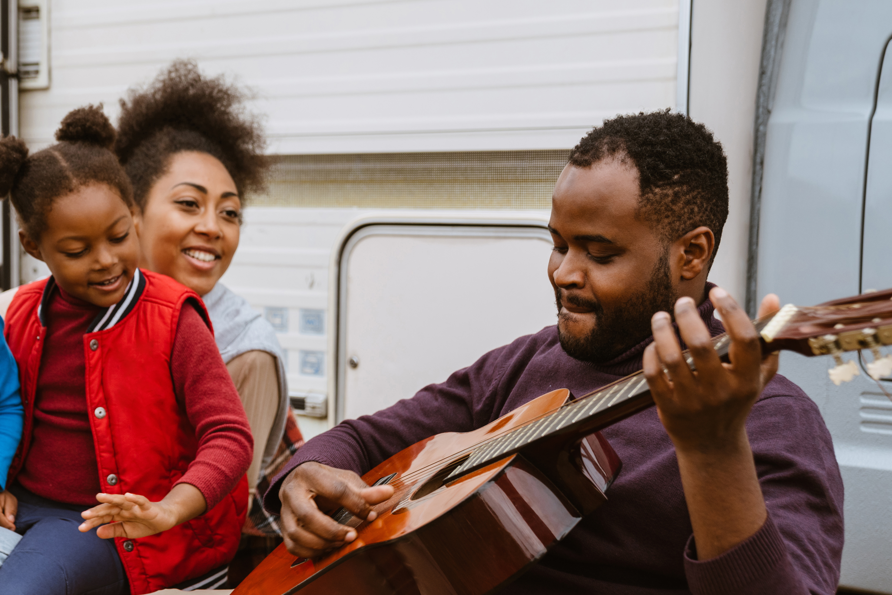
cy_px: 365
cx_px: 251
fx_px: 1859
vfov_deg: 18.2
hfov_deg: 26.7
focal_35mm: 75
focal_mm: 47
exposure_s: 1/400
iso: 320
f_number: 3.2
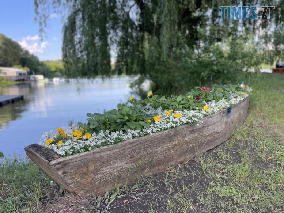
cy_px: 106
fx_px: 213
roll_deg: +1.9
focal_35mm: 26
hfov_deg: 67.3
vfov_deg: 53.1
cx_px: 142
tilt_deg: -8.1
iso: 50
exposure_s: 1/561
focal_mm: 4.2
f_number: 1.6
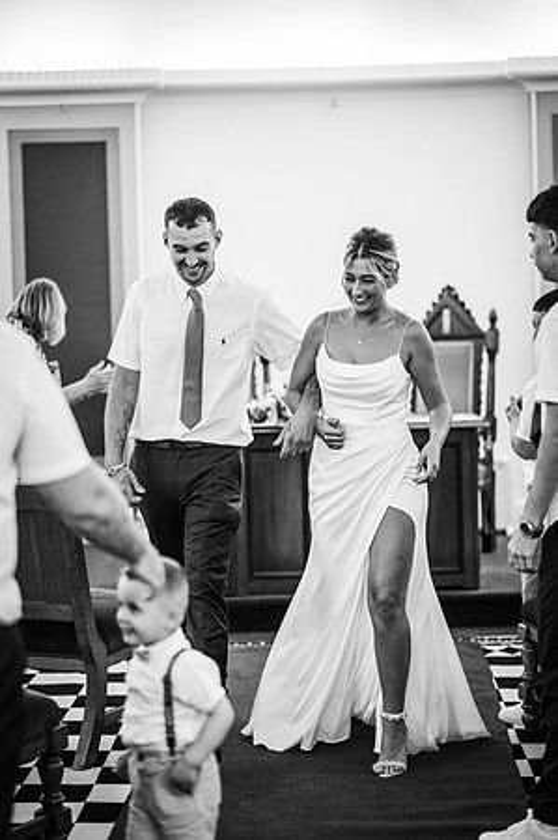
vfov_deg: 23.9
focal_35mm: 85
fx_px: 1981
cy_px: 420
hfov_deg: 16.0
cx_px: 279
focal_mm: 85
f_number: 1.8
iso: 900
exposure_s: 1/200
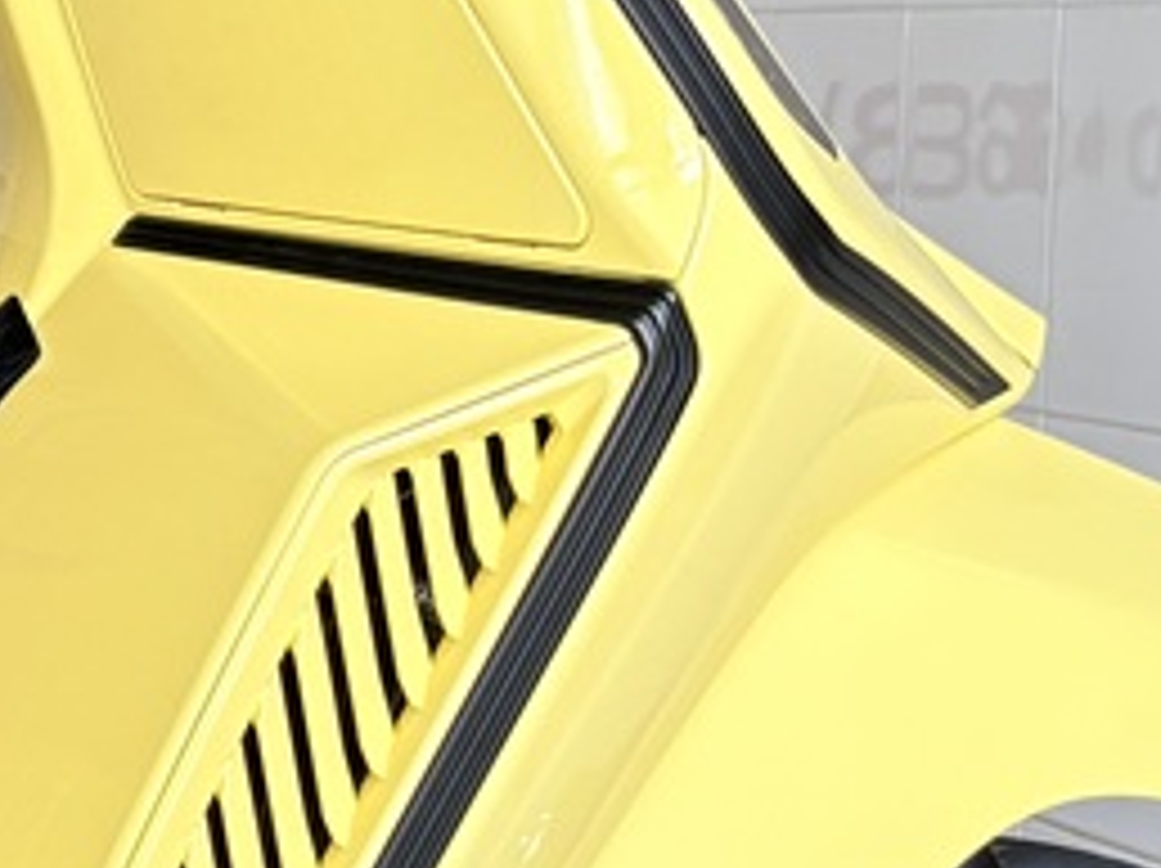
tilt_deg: -5.8
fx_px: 4323
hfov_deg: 13.2
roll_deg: +0.7
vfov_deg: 11.5
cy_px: 477
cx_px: -1161
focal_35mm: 129
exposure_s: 1/122
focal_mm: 5.96
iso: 64
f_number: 1.6
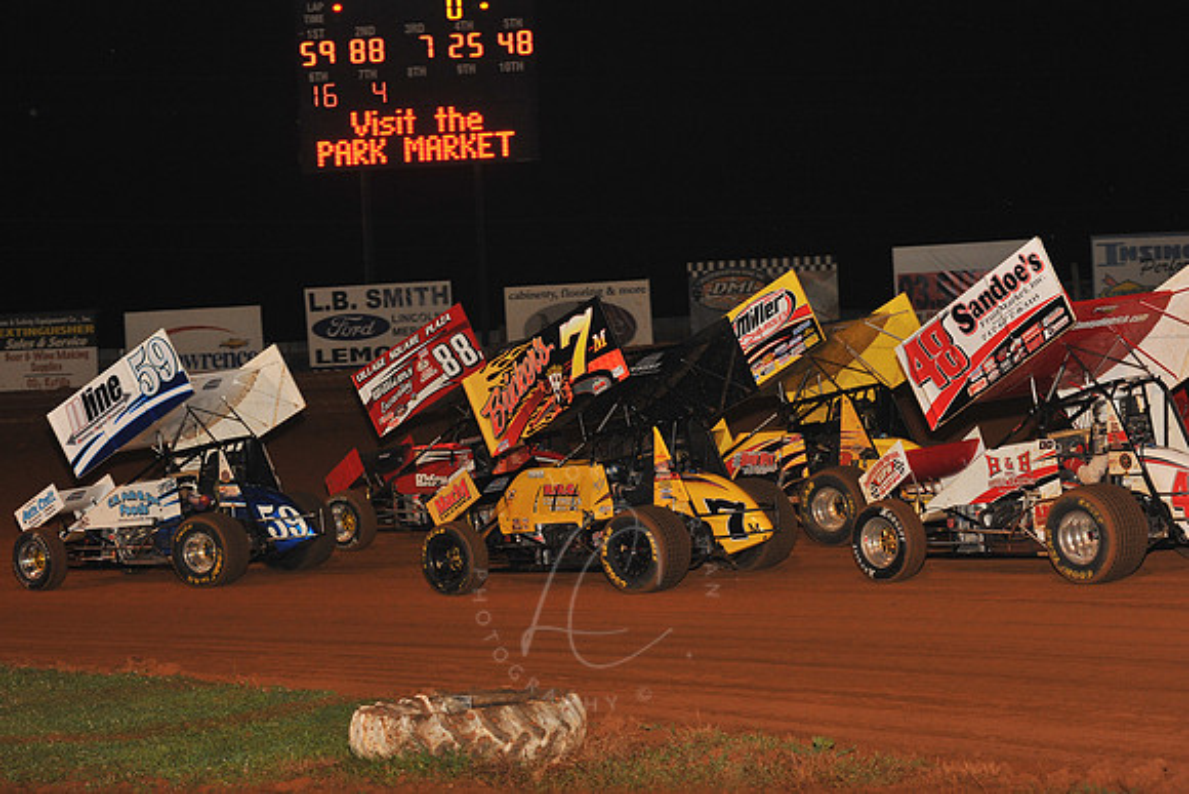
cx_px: 594
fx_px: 3039
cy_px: 397
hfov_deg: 22.1
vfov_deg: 14.9
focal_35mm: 92
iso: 1000
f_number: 6.3
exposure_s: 1/320
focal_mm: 92
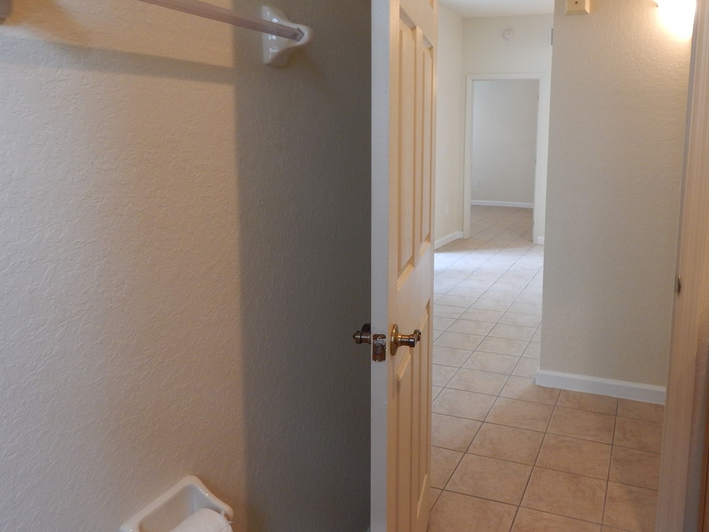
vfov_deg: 49.5
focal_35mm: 28
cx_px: 433
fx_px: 574
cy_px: 219
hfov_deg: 62.8
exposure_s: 1/20
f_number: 3
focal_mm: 4
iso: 200
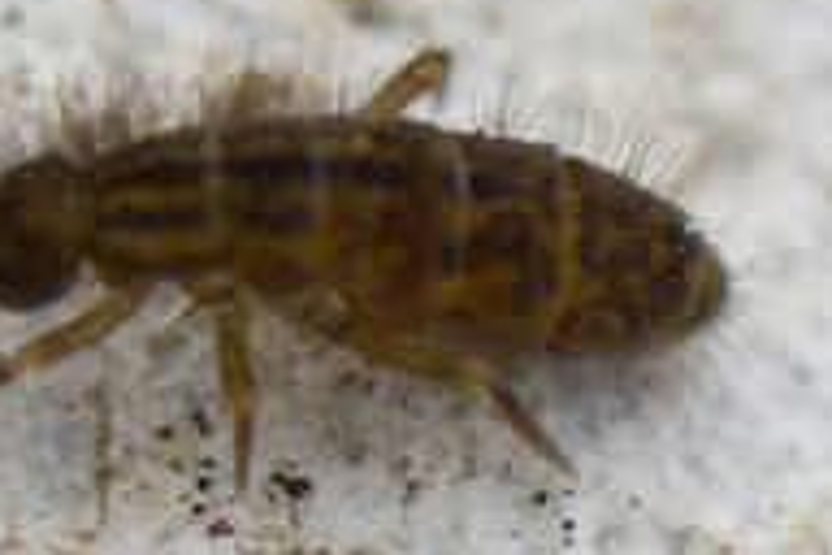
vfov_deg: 5.0
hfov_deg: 7.5
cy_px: 241
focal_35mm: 273
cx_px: 139
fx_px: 6309
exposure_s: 1/1600
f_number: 10
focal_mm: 105
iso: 500
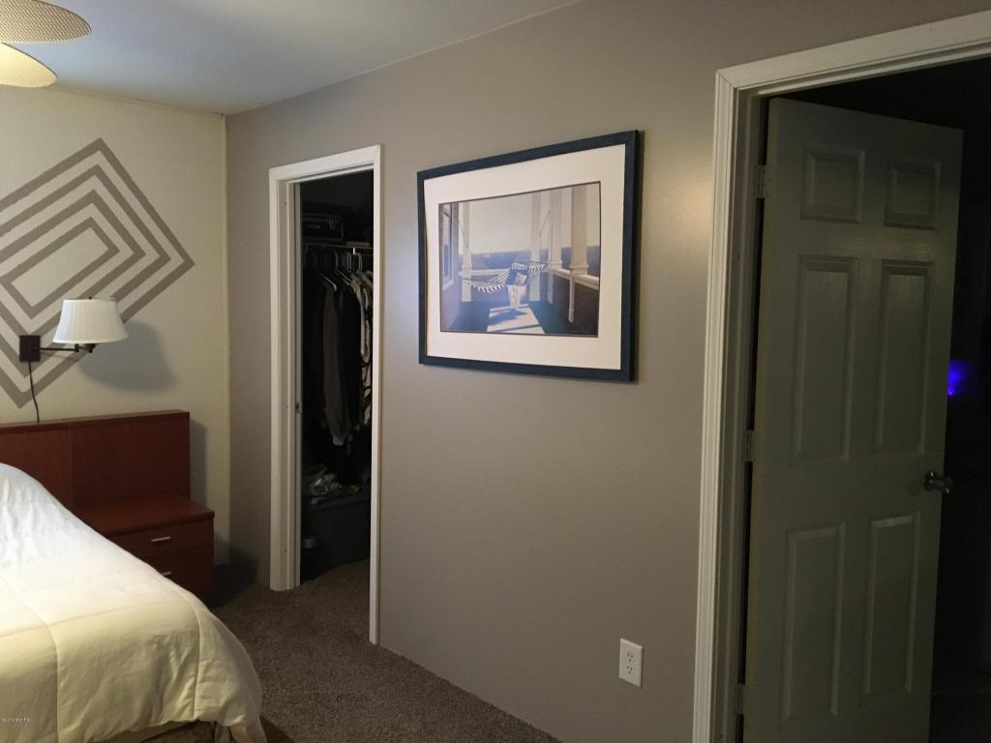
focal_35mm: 29
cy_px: 372
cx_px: 496
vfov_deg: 48.2
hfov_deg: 61.7
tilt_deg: -4.7
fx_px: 830
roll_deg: -0.7
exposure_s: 1/15
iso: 320
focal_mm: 4.15
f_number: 2.2
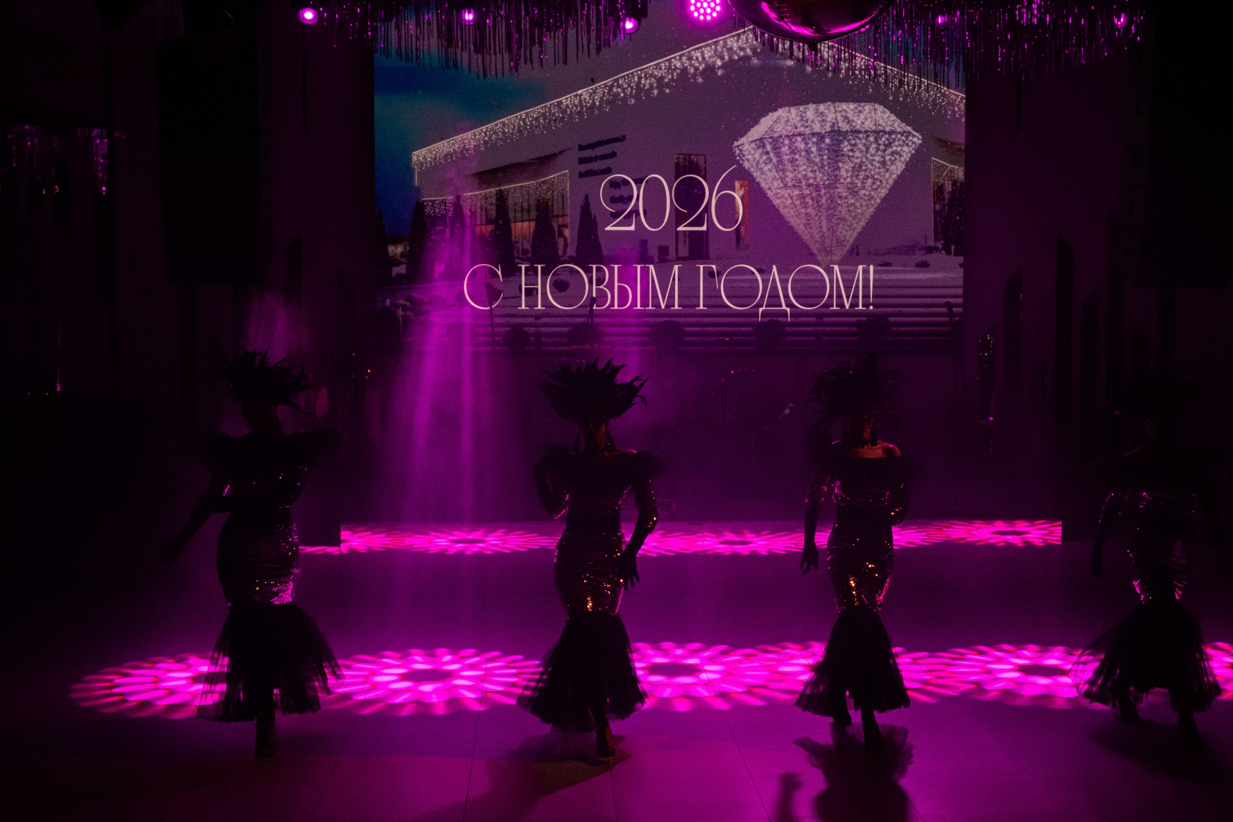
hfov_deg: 35.6
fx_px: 1919
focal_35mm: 56
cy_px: 411
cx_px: 616
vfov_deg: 24.2
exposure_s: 1/640
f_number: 7.1
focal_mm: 52
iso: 6400
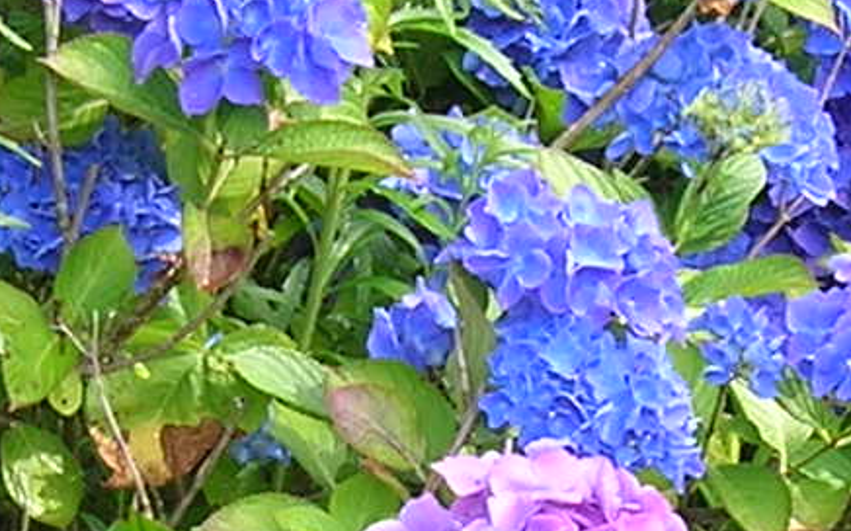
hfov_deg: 11.1
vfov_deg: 6.9
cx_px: 525
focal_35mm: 189
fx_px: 4381
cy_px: 584
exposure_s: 1/45.3
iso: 50
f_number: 4.9
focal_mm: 5.7
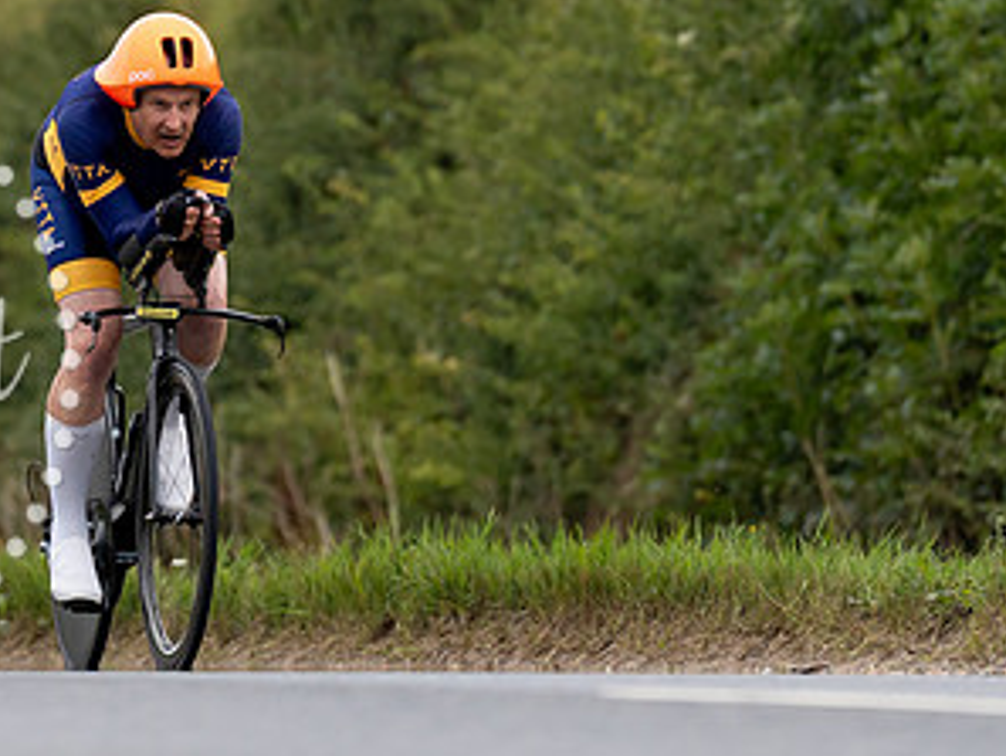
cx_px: 181
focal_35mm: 553
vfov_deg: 2.7
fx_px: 16078
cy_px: 148
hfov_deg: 3.6
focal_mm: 200
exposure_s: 1/800
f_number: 3.2
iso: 1000
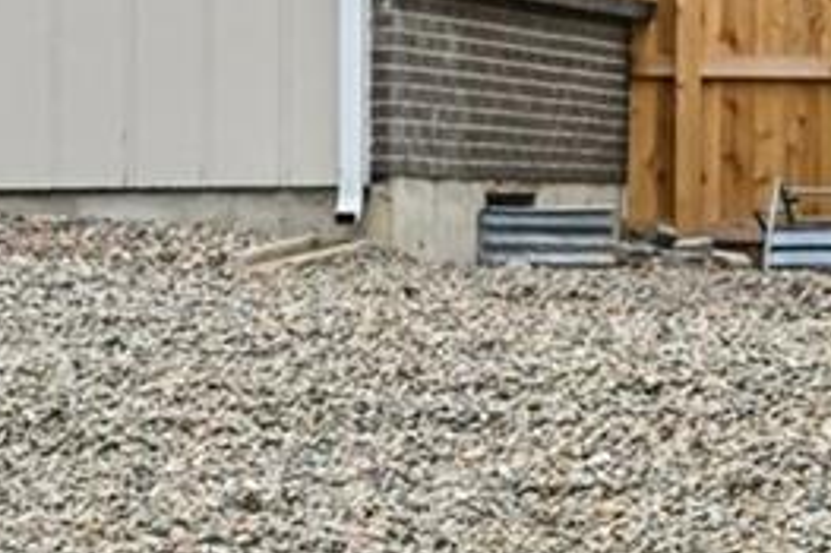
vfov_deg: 8.7
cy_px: 231
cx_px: -910
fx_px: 3645
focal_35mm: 158
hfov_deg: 11.5
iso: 90
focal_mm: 26
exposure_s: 1/30
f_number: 10
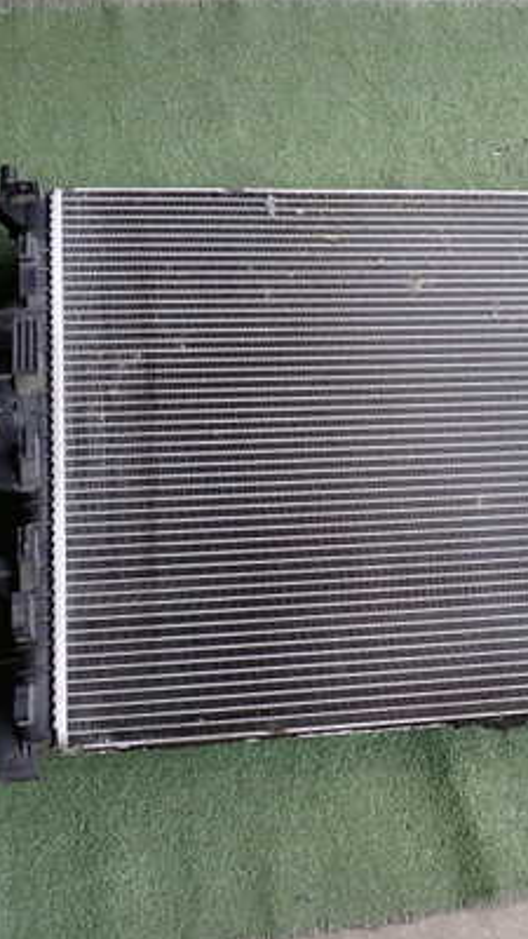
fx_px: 1220
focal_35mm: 49
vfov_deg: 42.1
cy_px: 441
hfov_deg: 24.1
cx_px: 415
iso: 200
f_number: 2.3
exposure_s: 1/80
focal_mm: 5.4
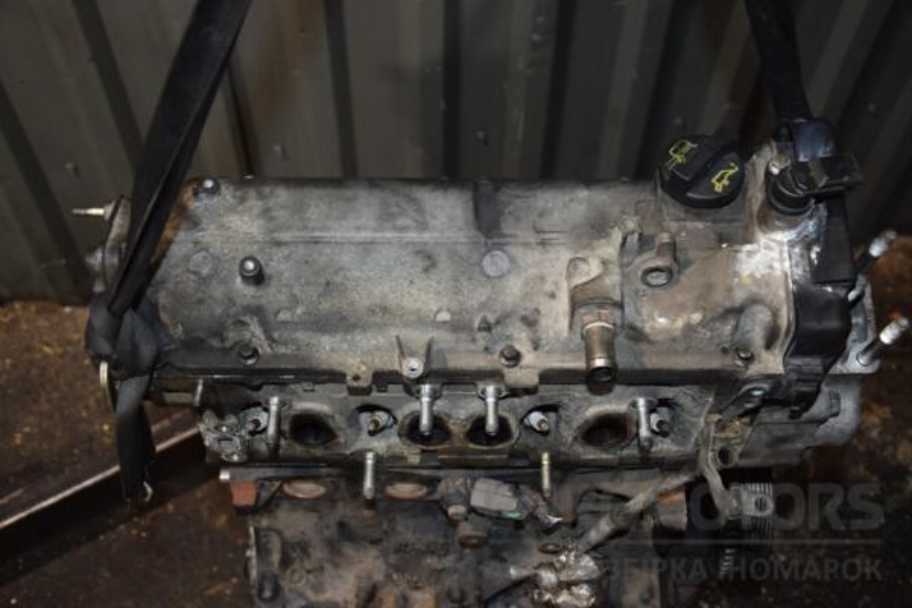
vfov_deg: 29.9
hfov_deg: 43.6
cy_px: 304
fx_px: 1140
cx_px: 456
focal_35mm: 45
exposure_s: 1/60
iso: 800
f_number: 5
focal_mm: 30
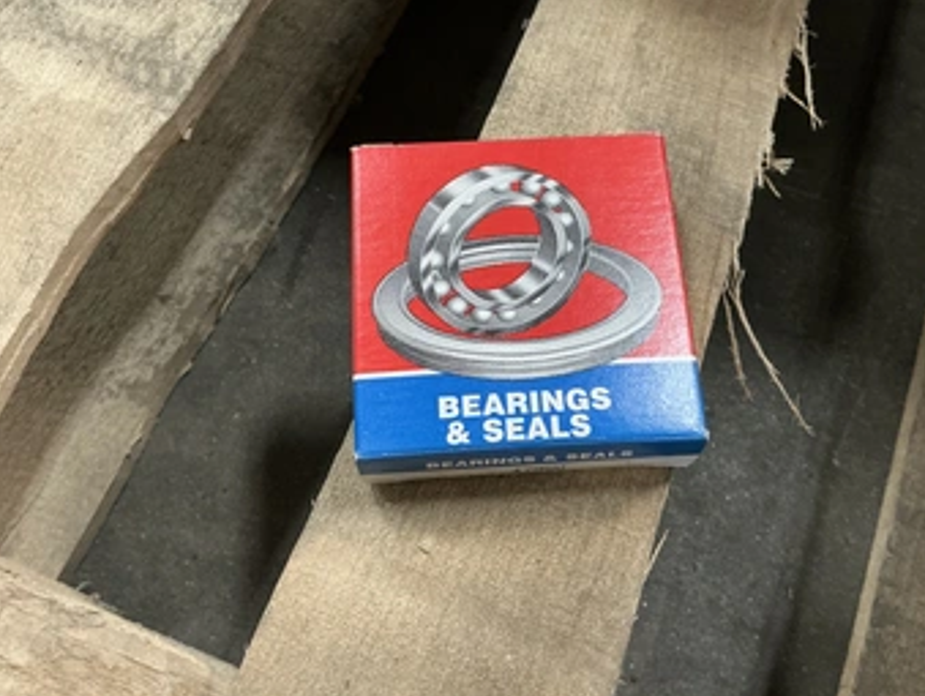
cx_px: 502
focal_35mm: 33
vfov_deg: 42.9
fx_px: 883
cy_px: 295
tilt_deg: -67.6
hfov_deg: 55.2
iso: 200
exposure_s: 1/40
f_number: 1.8
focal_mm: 3
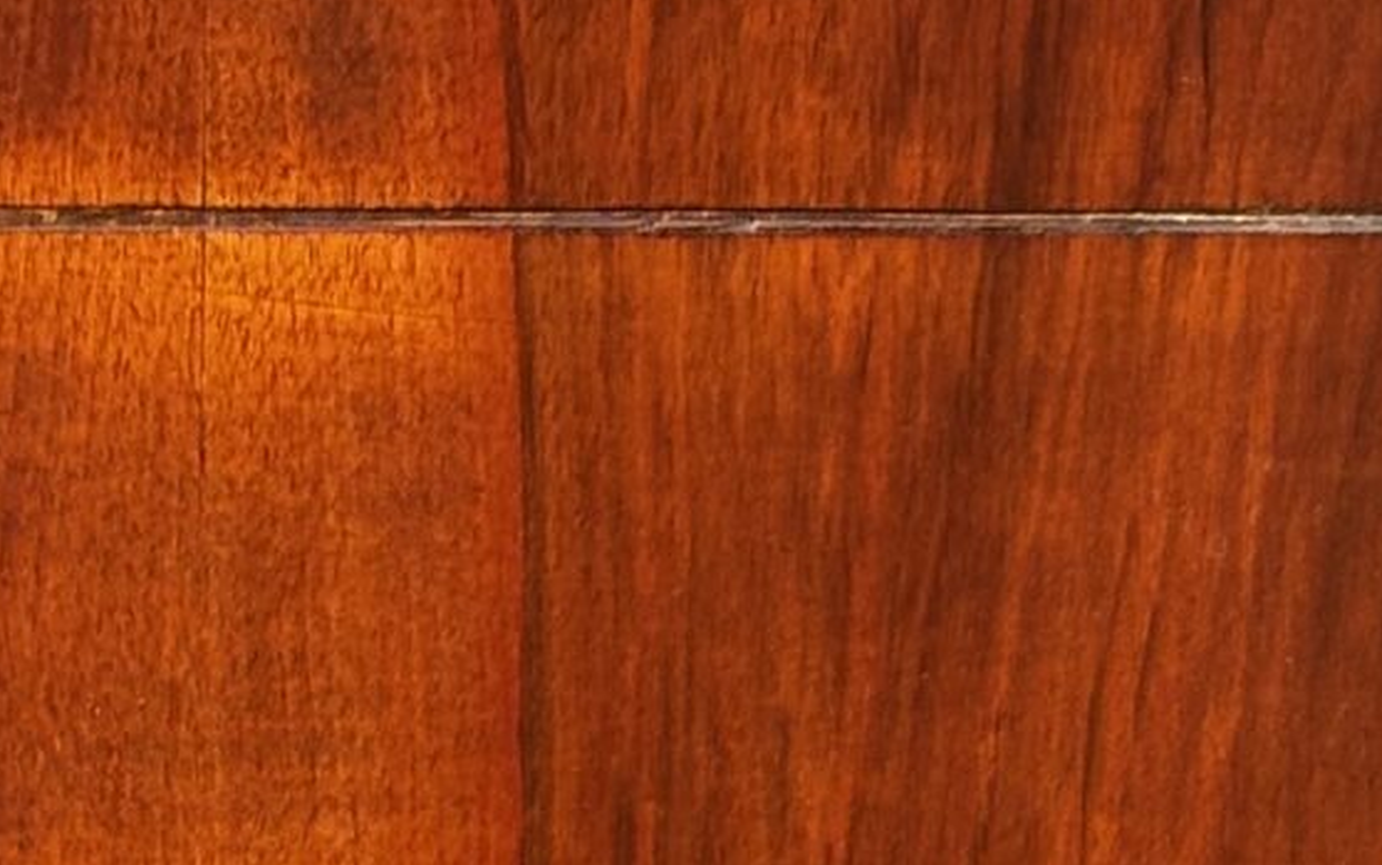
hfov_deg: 8.3
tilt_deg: -31.4
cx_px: 215
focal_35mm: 253
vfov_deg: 5.2
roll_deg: +1.6
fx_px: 9531
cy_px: 1128
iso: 32
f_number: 1.6
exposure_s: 1/831
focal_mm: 5.96
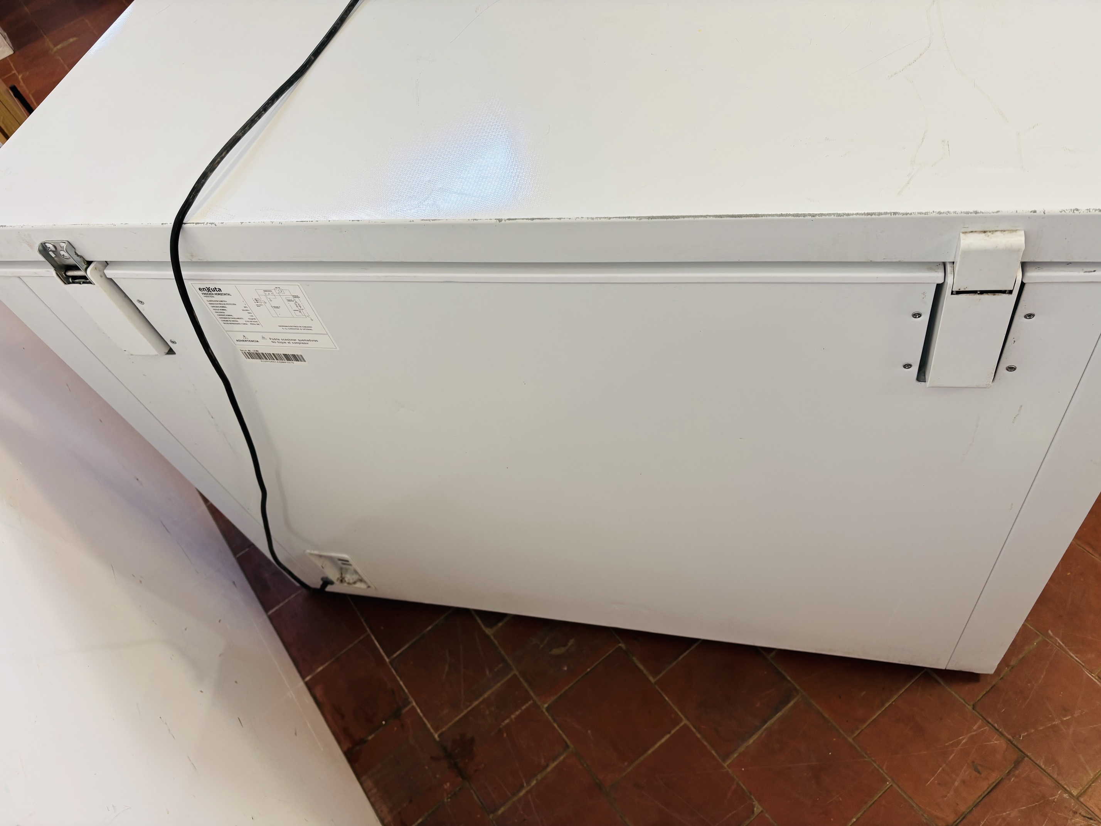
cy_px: 413
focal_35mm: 26
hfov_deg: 67.3
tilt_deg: -51.9
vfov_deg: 53.1
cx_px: 550
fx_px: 827
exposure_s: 1/50
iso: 64
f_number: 1.6
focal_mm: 5.96
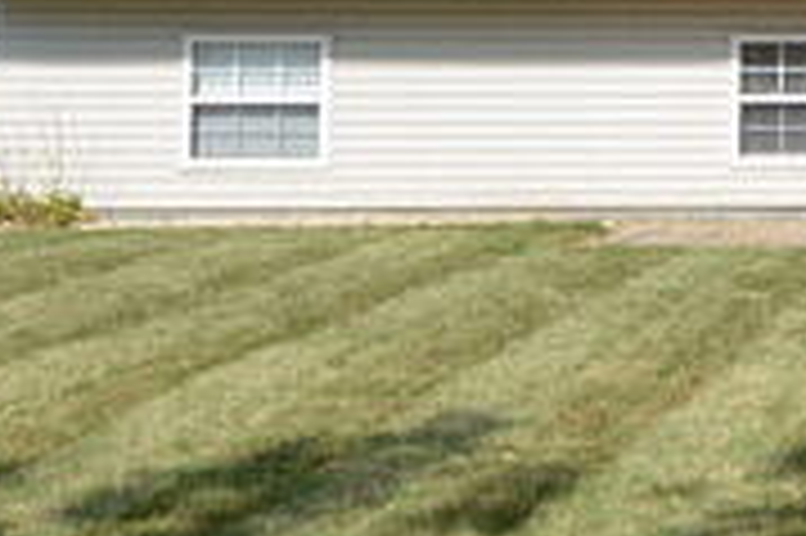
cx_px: 1090
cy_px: -50
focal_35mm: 107
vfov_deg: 12.6
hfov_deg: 17.7
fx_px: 2393
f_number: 9
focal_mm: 20
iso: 100
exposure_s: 1/320
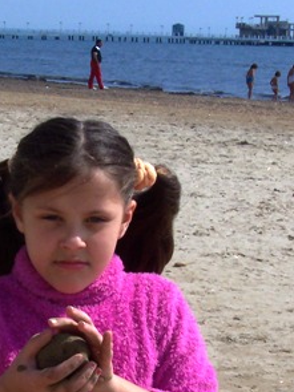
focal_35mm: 169
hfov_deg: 8.8
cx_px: 77
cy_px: 294
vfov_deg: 11.7
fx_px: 1915
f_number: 8
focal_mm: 12.8
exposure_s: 1/750
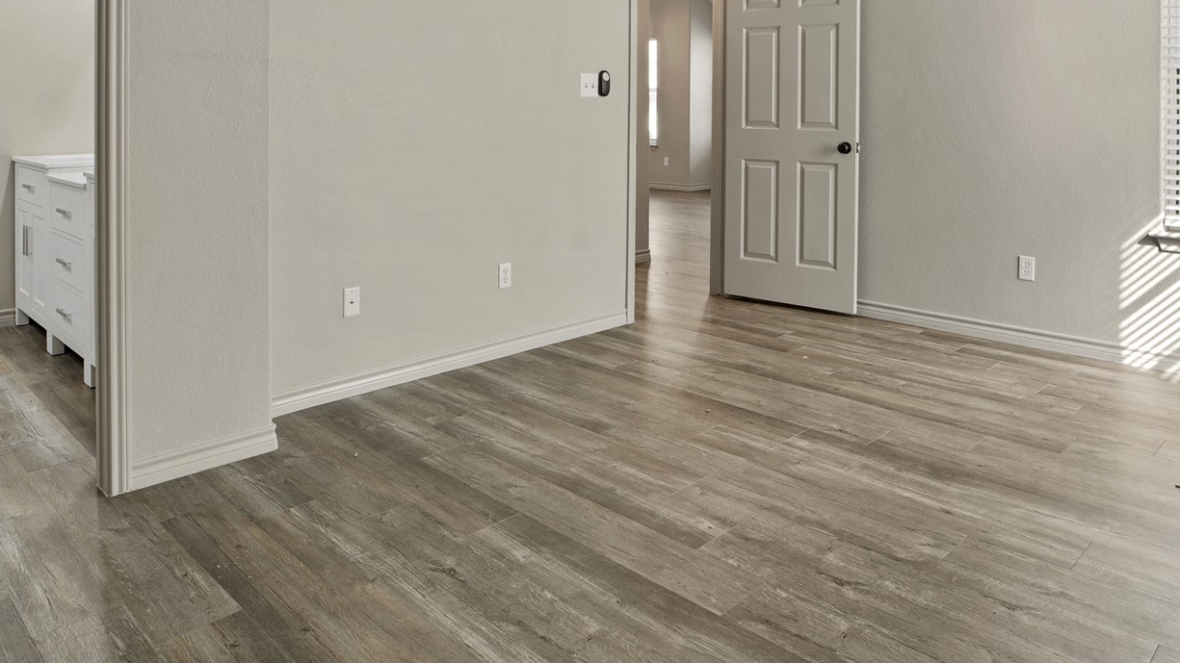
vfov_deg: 42.2
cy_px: 120
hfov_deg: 71.8
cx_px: 636
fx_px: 813
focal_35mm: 26
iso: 200
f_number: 8
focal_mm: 14
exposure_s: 1/3
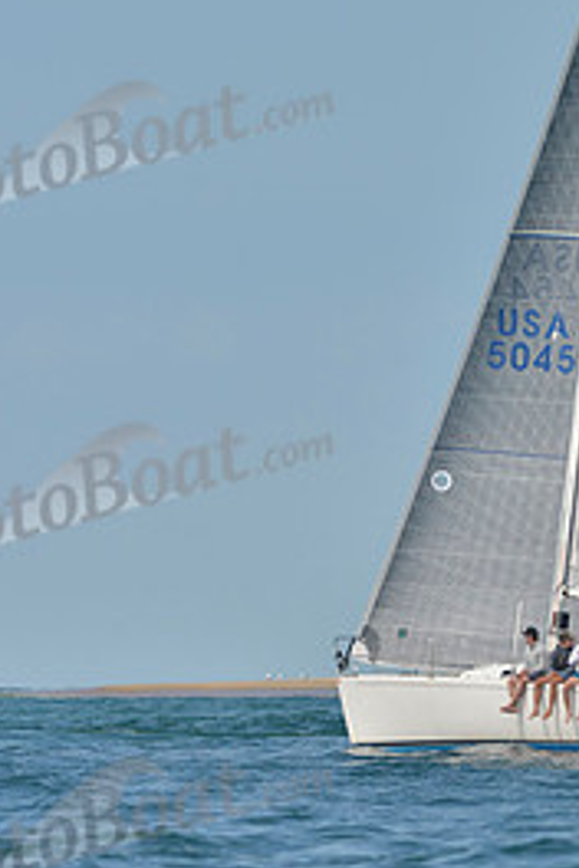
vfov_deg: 2.3
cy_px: 276
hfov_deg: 1.6
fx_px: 21228
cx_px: 505
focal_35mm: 880
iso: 280
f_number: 7.1
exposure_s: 1/1600
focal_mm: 400
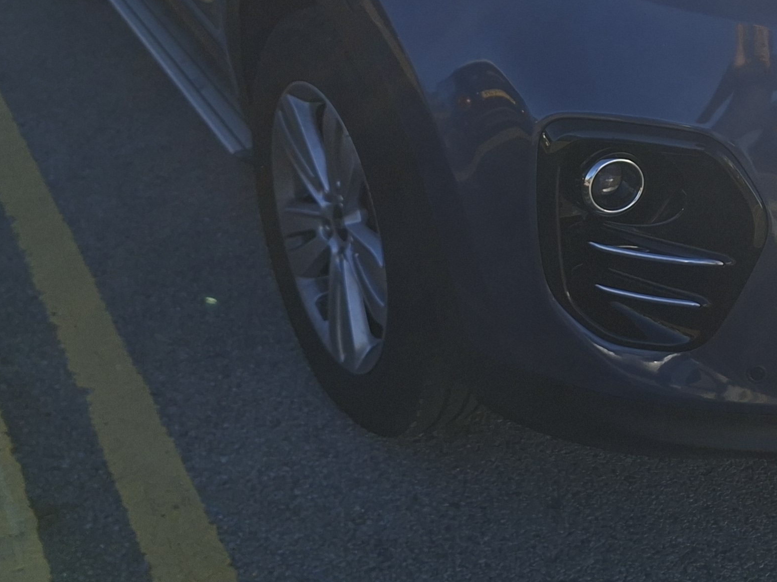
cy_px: 51
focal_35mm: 59
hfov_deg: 31.8
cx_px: 628
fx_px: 1324
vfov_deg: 24.1
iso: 50
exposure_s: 1/1808
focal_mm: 5.54
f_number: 1.8
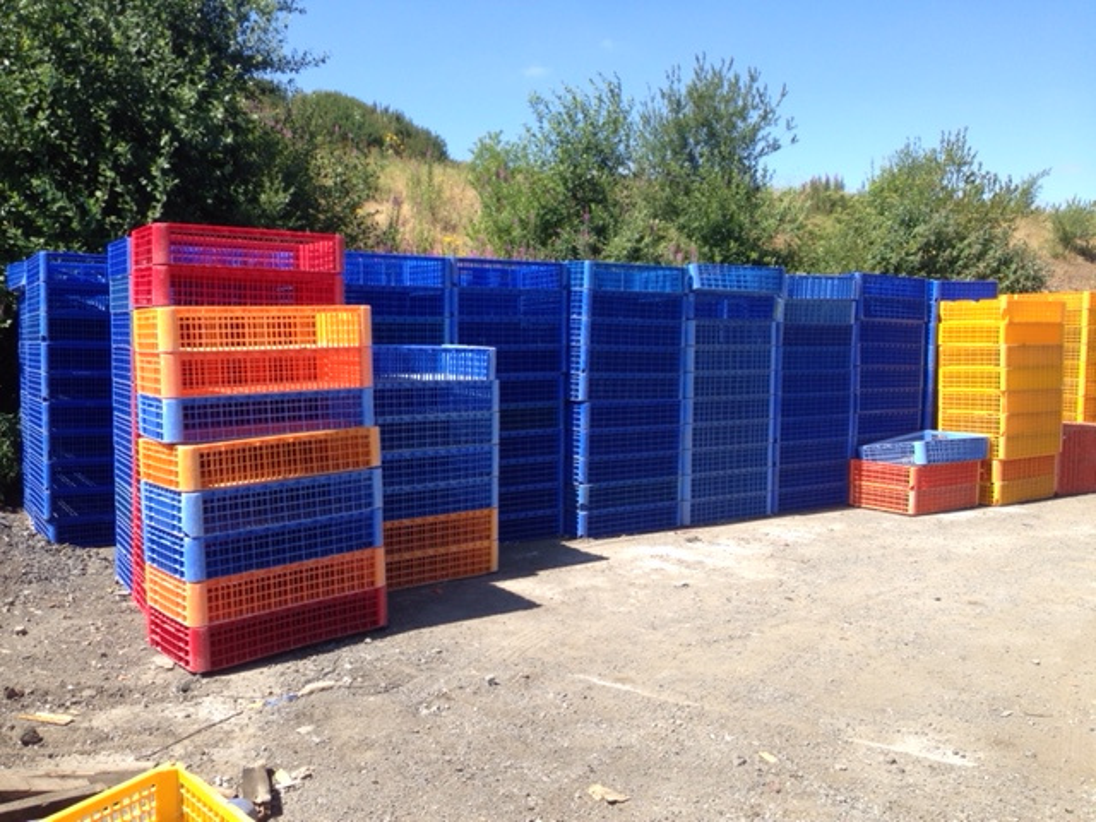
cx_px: 548
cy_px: 411
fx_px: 1045
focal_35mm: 33
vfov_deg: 42.9
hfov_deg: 55.4
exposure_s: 1/704
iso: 50
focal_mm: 4.12
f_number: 2.4
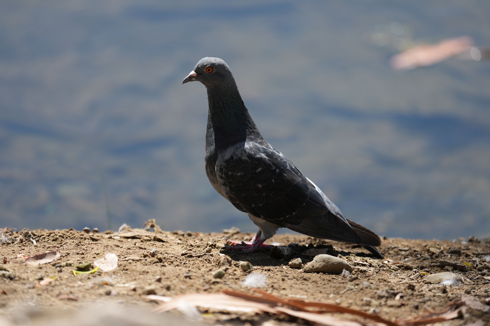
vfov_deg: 3.4
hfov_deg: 5.2
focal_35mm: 400
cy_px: 163
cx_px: 245
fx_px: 5444
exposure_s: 1/640
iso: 160
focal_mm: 400
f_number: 4.5
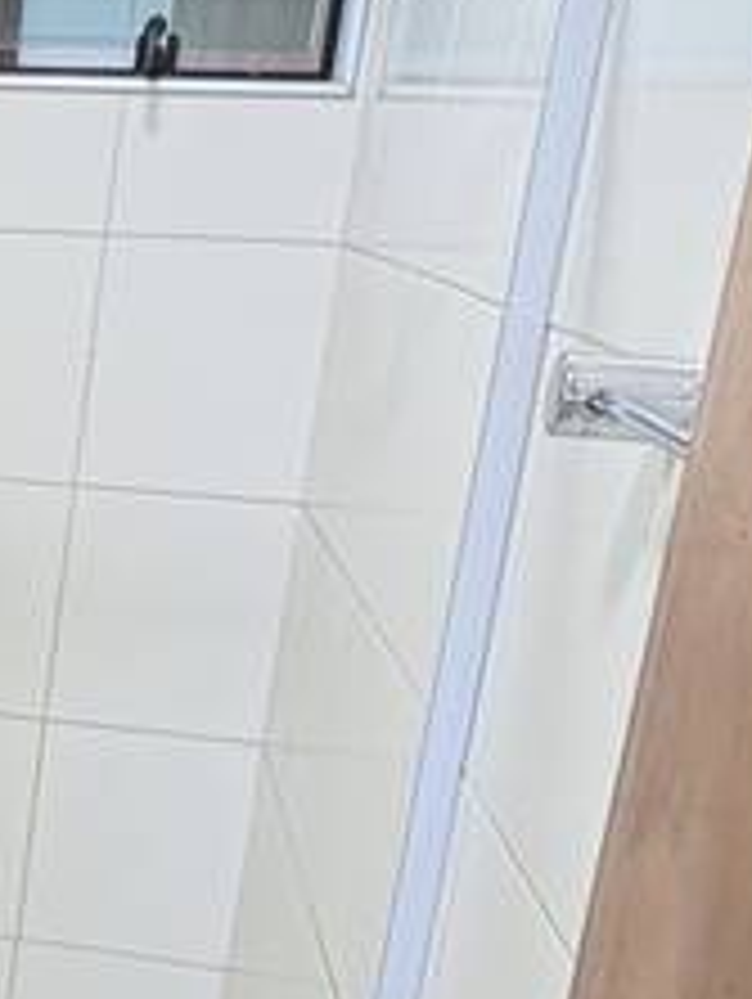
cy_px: 670
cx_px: -599
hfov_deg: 17.6
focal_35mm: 68
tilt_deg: -13.8
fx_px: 1966
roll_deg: -2.1
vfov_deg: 28.3
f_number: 2.2
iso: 400
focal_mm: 2.22
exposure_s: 1/60
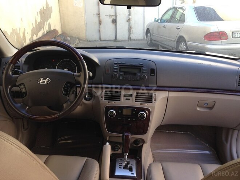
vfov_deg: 42.9
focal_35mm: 33
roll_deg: +2.8
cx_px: 120
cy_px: 90
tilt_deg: -18.6
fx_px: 229
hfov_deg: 55.4
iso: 50
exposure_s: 1/120
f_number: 2.4
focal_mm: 4.12
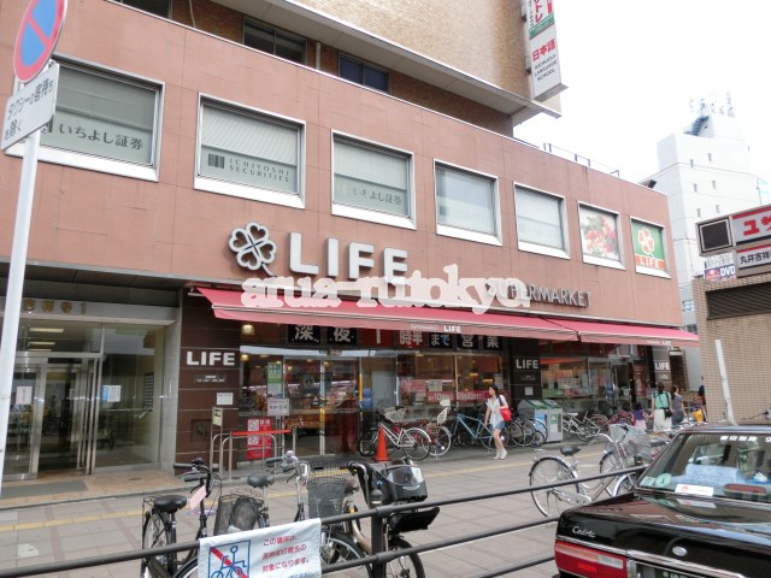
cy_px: 289
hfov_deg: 71.6
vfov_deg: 56.8
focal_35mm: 24
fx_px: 535
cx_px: 386
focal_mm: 4.24
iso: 80
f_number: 3
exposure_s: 1/250
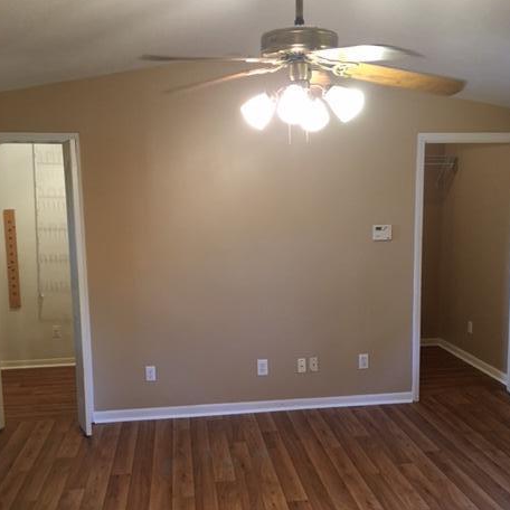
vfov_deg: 46.0
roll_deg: +0.5
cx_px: 258
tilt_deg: -9.0
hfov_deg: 46.0
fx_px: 600
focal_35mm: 36
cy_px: 278
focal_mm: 4.15
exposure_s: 1/30
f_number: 2.2
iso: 125
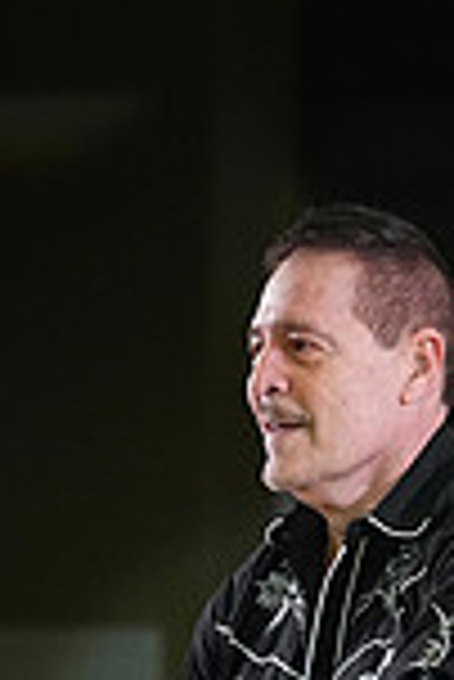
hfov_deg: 1.8
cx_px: -187
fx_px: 14248
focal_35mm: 755
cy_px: 991
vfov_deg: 2.7
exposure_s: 1/320
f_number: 5.6
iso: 6400
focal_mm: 197
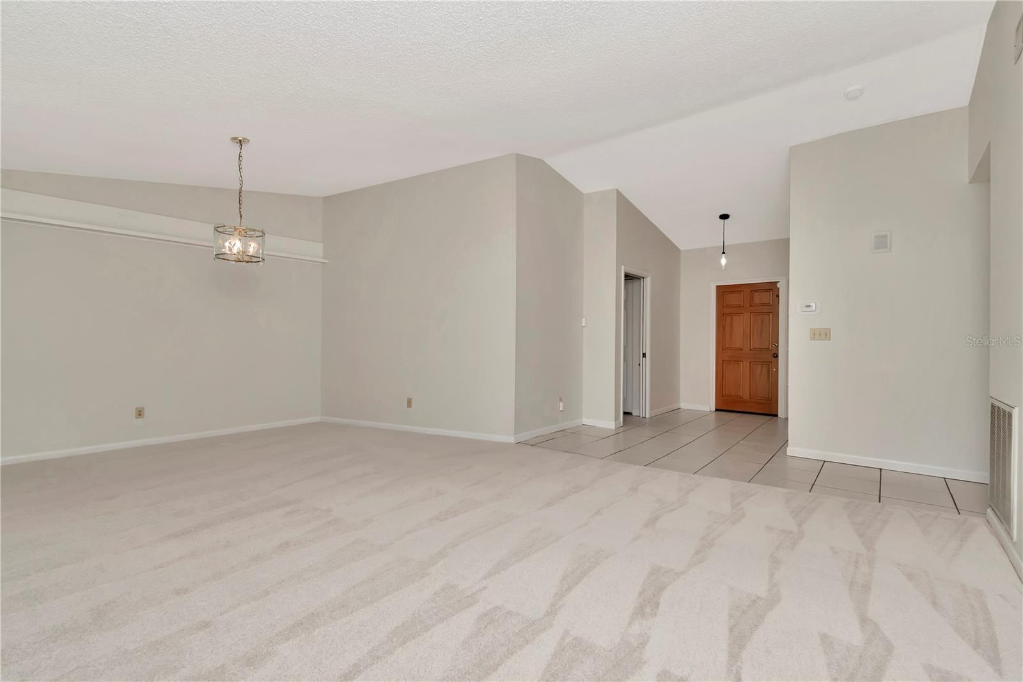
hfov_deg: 100.4
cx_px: 512
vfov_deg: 77.3
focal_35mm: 15
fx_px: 426
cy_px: 341
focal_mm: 10
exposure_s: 1/200
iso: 500
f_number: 11
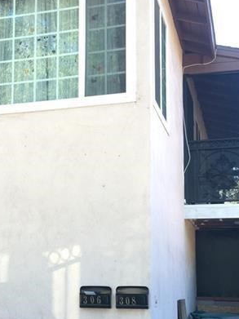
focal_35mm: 57
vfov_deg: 33.5
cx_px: 94
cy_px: 212
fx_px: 525
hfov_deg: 25.6
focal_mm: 4.15
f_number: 2.2
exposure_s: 1/120
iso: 32
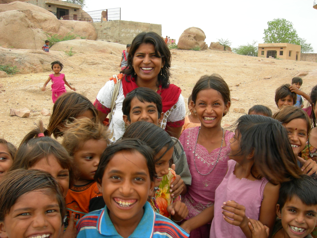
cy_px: 119
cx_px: 158
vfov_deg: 39.7
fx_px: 330
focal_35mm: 36
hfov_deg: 51.4
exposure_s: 1/84.2
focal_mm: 7.5
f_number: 5.4
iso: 64
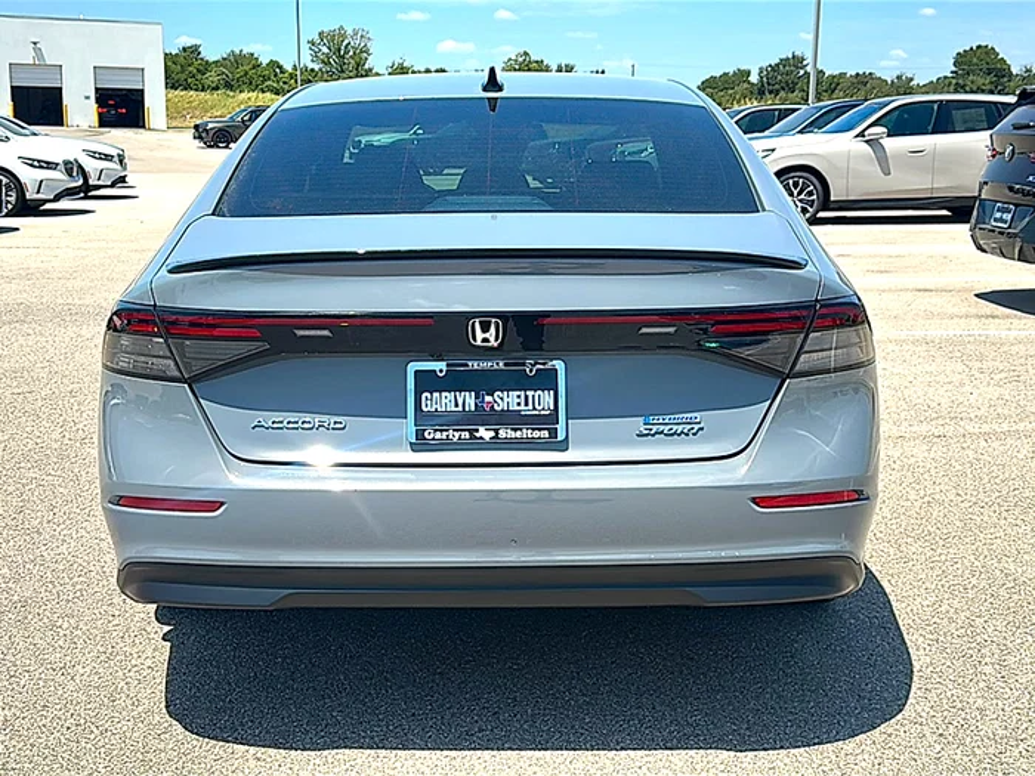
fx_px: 1136
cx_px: 518
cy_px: 388
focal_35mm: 38
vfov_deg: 37.7
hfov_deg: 49.0
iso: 80
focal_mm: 6.86
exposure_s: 1/5051
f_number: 1.78
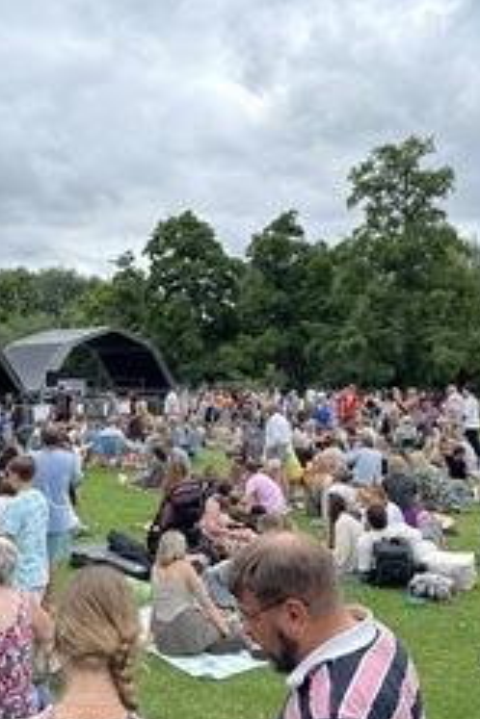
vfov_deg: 50.7
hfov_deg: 34.8
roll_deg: +1.0
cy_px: 370
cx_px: 168
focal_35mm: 38
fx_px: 760
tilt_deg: +1.7
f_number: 1.6
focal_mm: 4.2
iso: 32
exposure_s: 1/4132
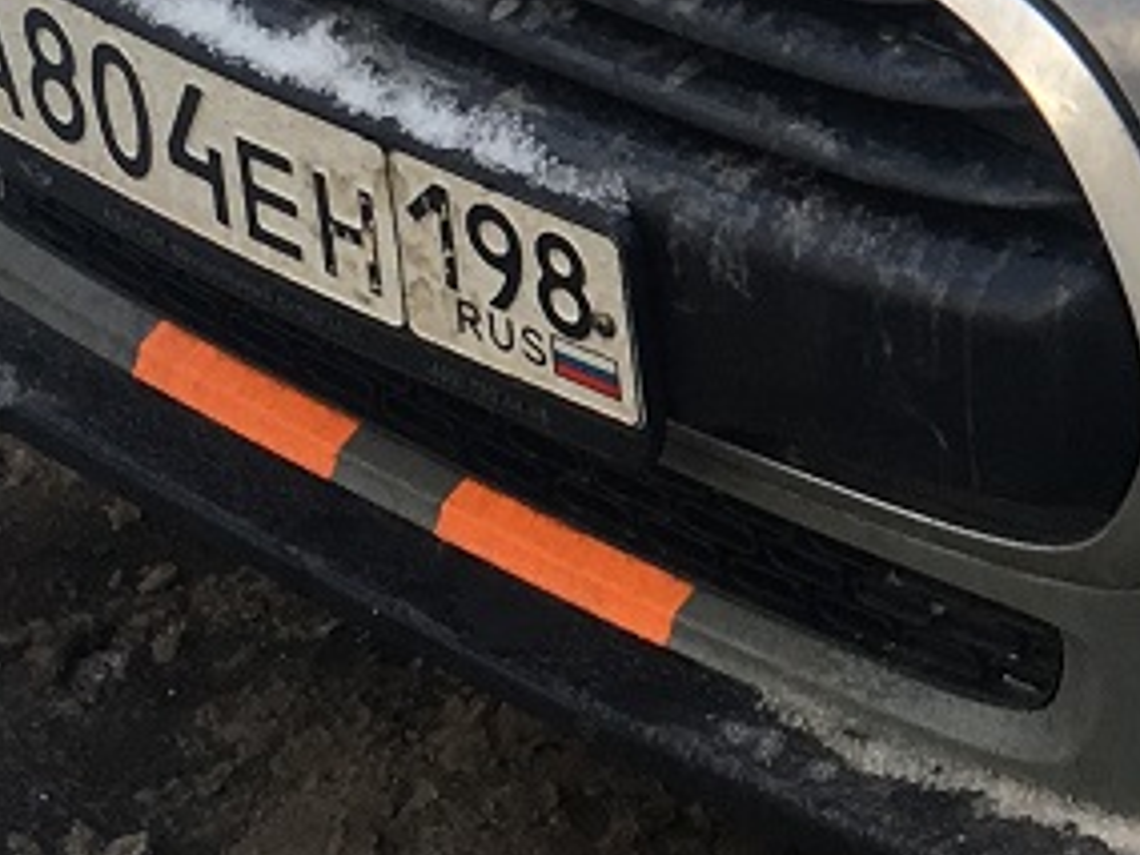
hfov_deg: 13.5
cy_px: -369
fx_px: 4479
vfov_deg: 10.6
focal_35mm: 136
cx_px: 1804
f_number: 2.2
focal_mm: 4.15
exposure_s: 1/100
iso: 32
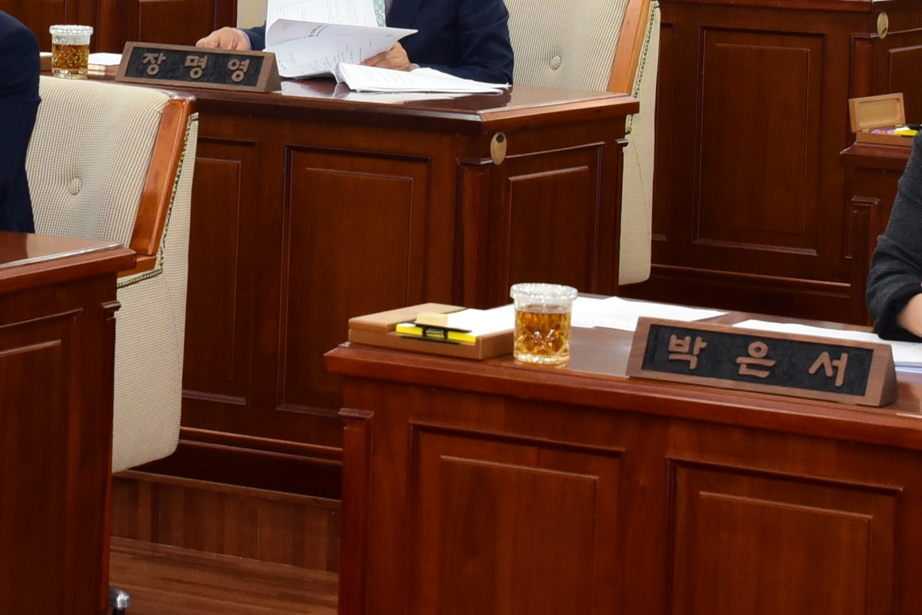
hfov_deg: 13.5
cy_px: -18
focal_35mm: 151
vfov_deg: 9.0
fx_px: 3868
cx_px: 204
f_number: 8
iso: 1600
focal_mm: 44
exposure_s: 1/80
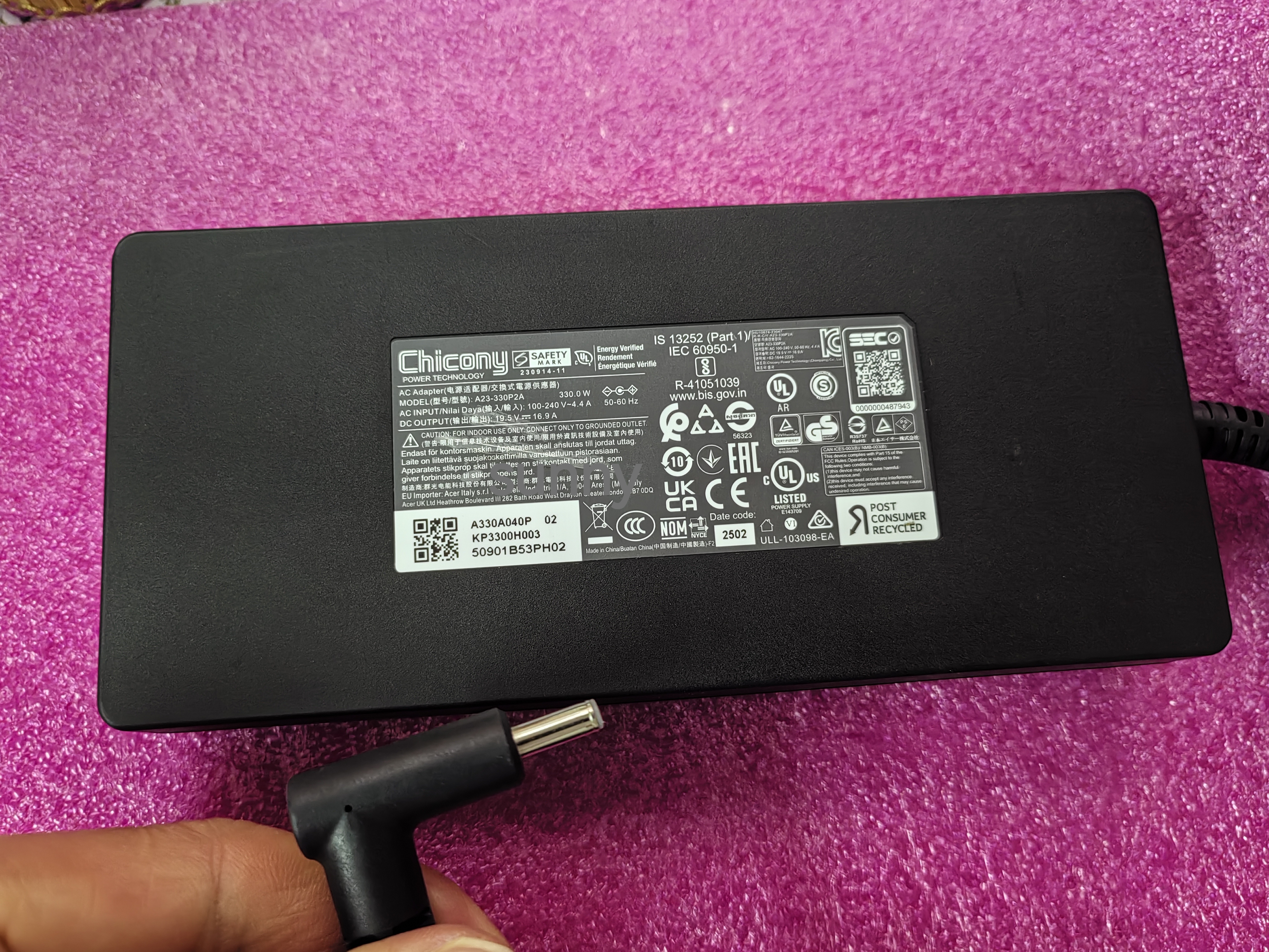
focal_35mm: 27
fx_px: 990
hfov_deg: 65.3
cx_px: 634
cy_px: 476
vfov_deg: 51.4
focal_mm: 5.52
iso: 250
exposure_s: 1/25
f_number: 1.9
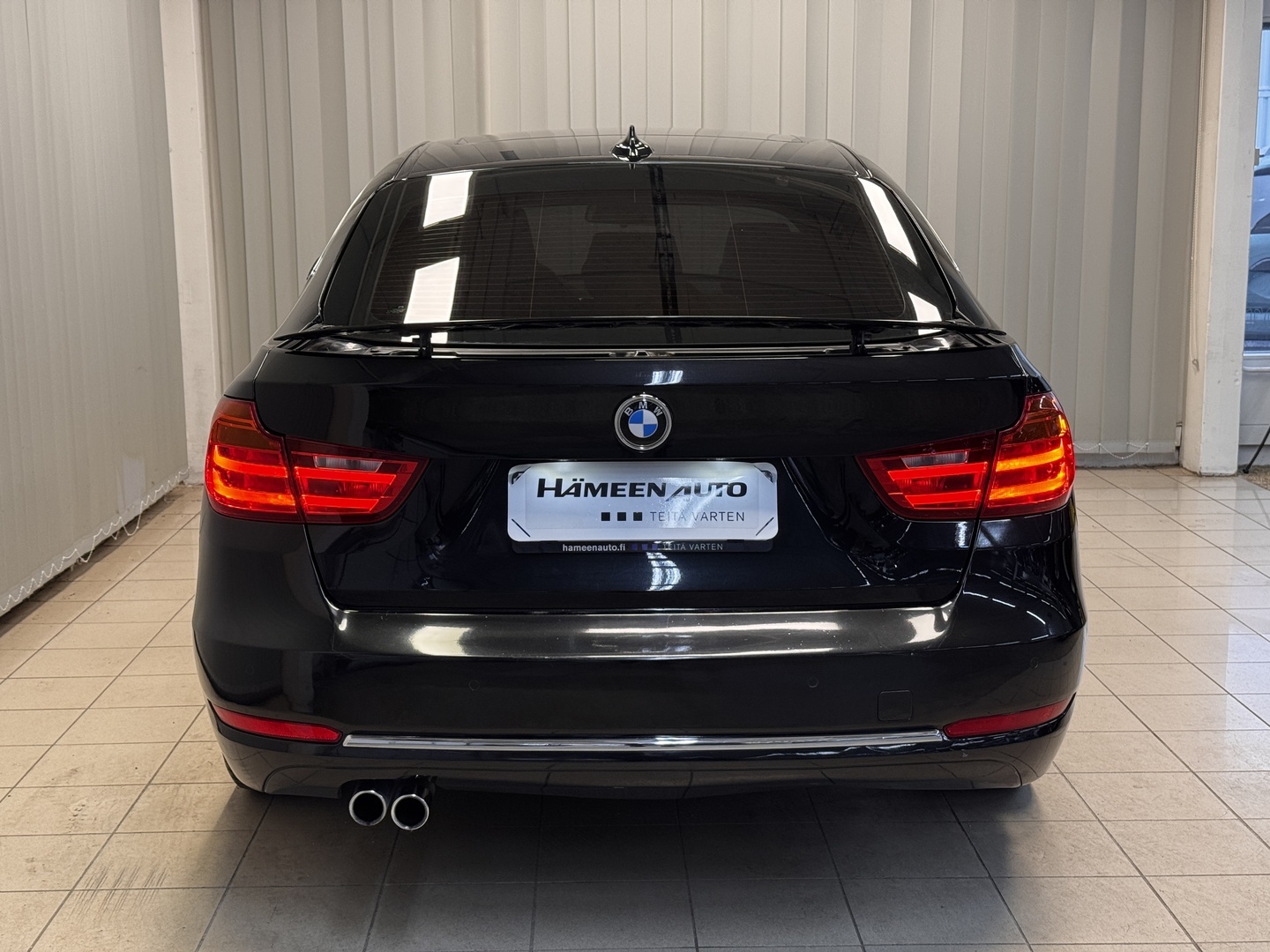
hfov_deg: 39.7
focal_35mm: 48
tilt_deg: -9.7
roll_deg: -0.1
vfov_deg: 30.3
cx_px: 635
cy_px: 476
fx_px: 1761
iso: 125
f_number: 1.78
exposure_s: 1/100
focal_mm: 6.76
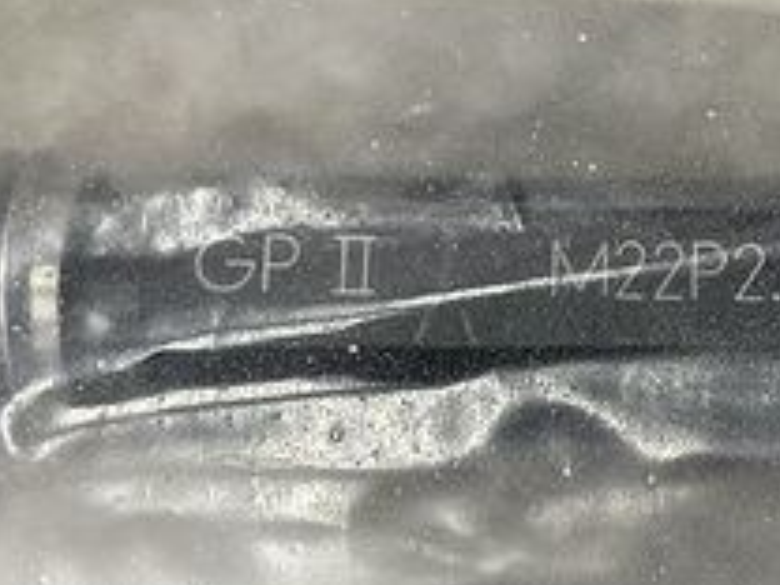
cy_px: 281
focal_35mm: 80
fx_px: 1803
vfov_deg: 18.4
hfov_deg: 23.9
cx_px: 671
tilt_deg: -88.2
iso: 125
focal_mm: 5.1
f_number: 1.6
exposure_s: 1/114
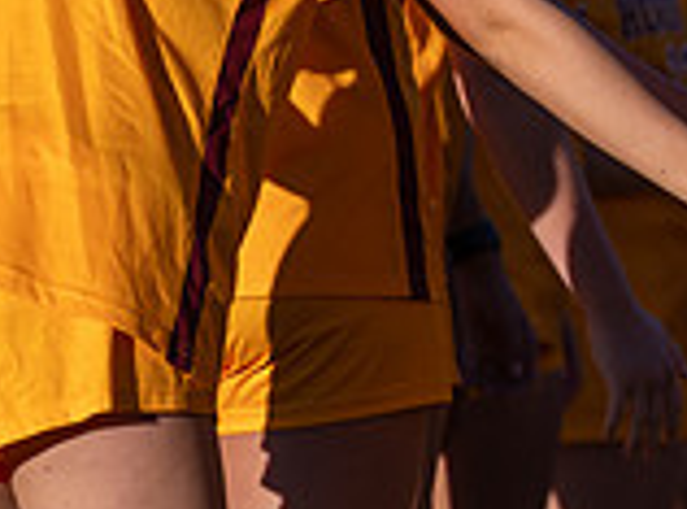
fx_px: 10787
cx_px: 1164
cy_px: 5
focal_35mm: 546
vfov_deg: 2.7
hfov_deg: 3.6
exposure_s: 1/2000
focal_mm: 125
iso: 80
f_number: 2.8
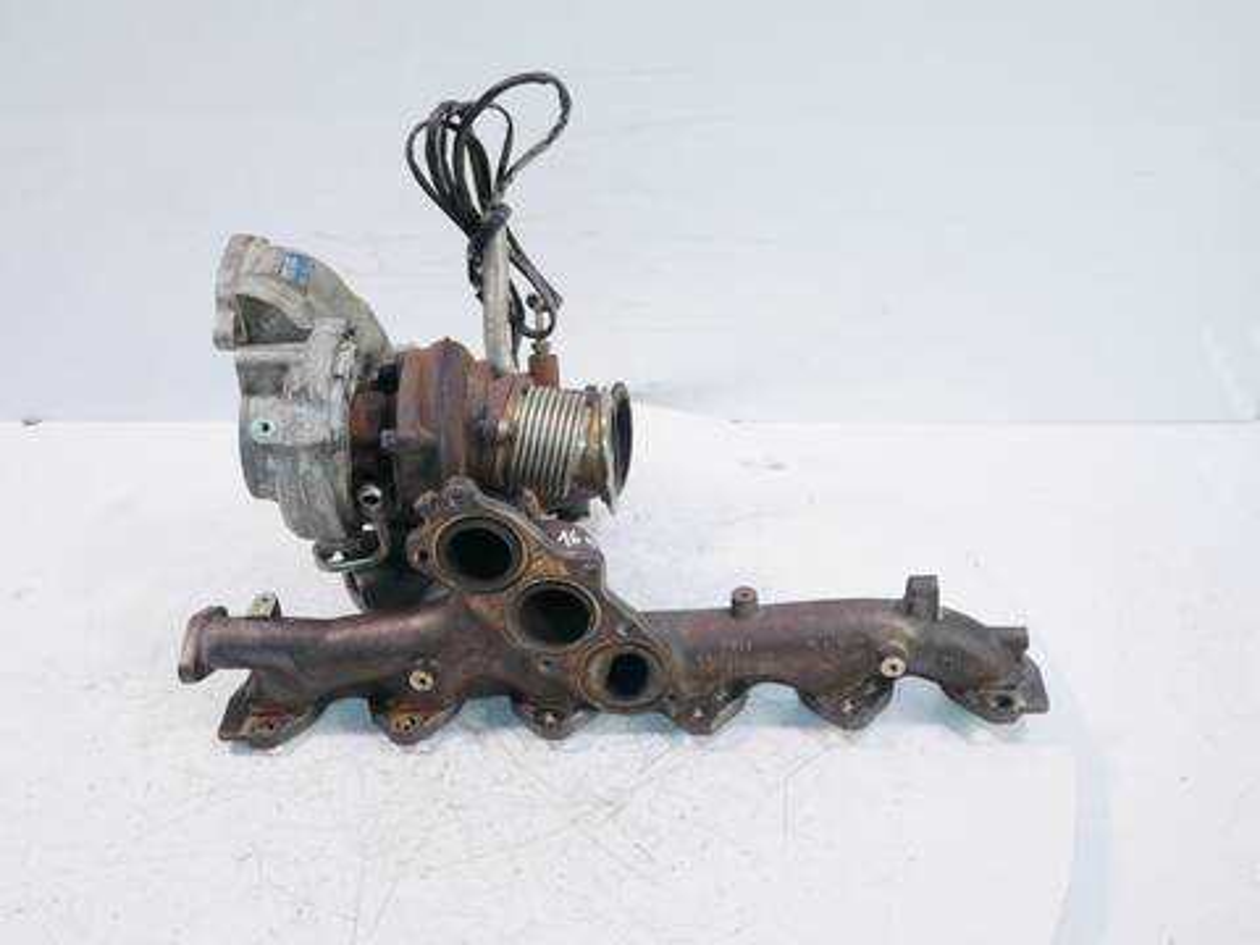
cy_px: 472
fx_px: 1165
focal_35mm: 32
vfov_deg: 44.2
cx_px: 630
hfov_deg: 56.8
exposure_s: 1/60
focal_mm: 16
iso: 250
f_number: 4
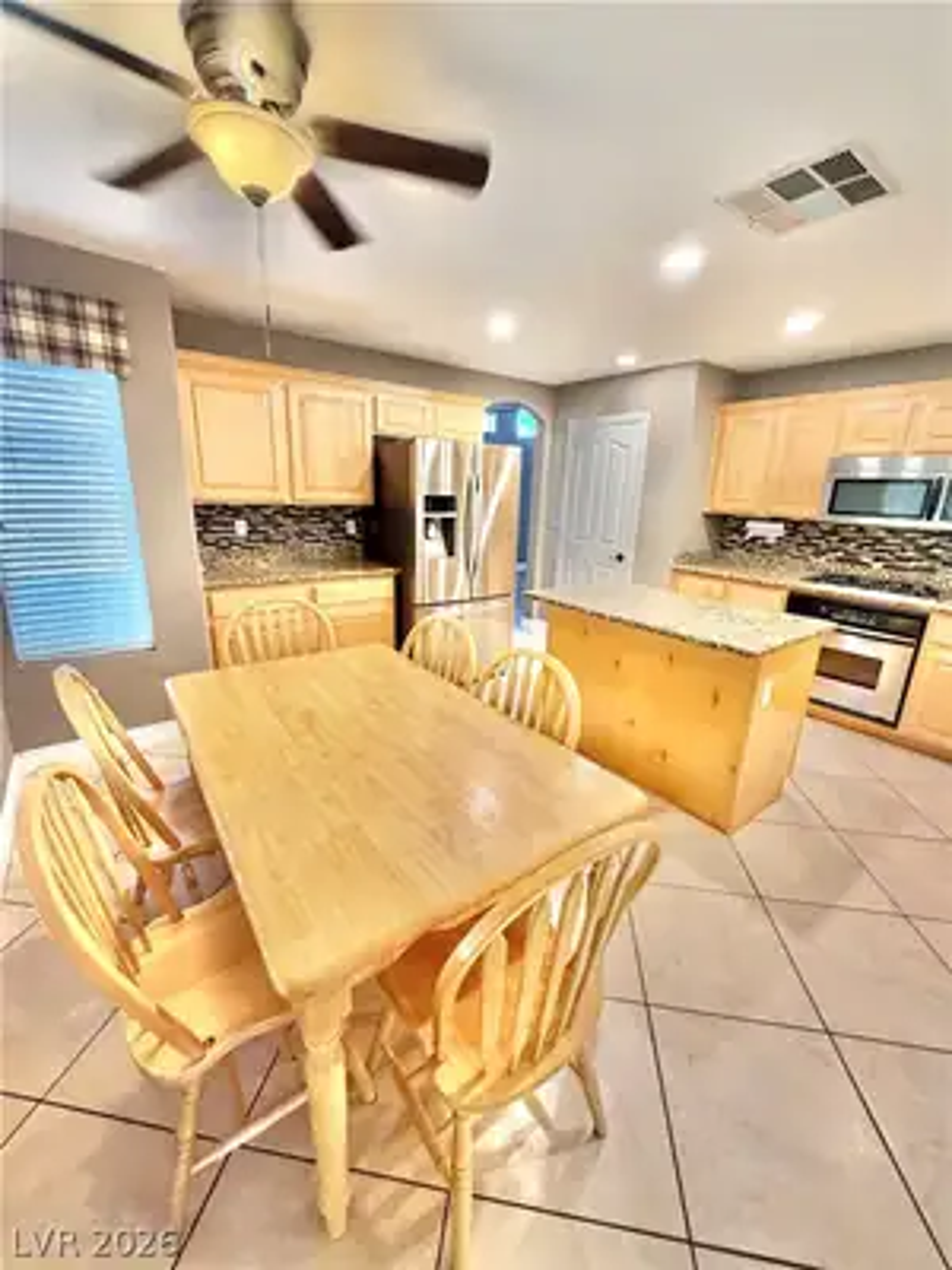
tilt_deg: -16.5
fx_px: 513
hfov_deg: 85.7
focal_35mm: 14
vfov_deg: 102.1
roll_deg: -2.5
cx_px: 476
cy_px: 635
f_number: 2.2
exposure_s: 1/60
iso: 250
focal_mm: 2.22
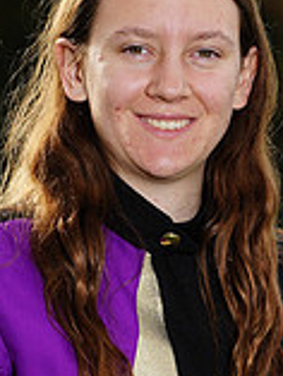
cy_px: 453
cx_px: 120
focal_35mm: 845
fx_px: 9198
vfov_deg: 2.3
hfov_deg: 1.8
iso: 100
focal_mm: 238
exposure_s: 1/200
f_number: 7.1
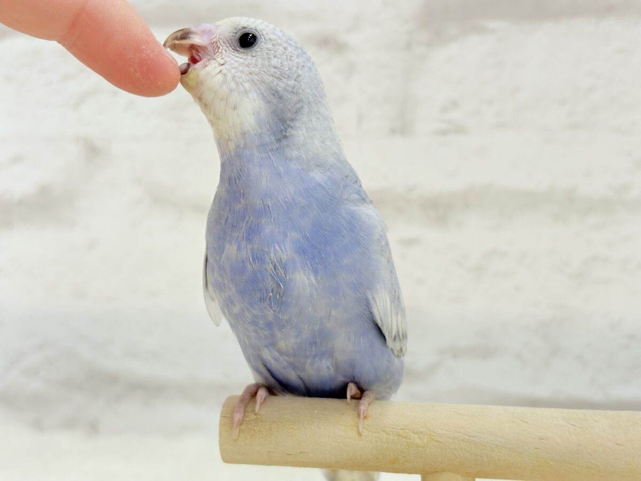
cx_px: 320
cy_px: 240
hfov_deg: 36.8
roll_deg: +2.8
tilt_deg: -6.8
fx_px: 963
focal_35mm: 52
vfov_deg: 28.0
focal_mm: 5.96
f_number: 1.6
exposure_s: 1/100
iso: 64
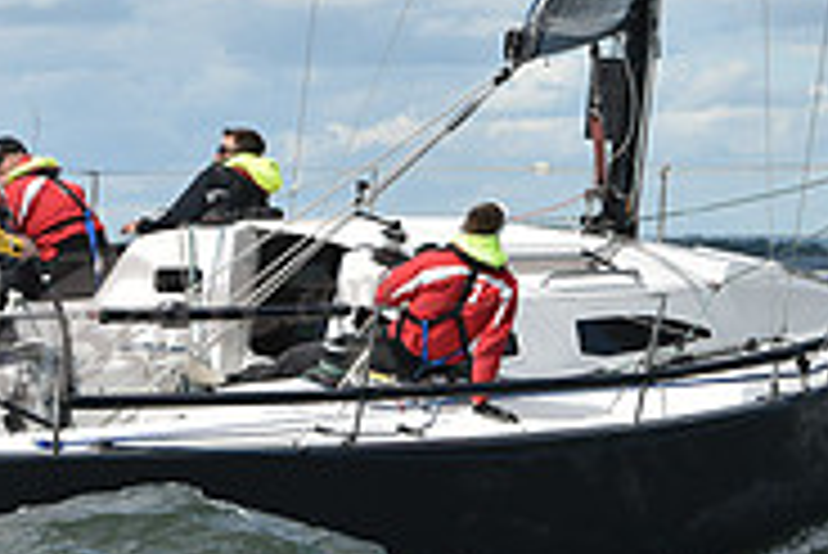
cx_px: 630
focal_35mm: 290
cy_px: 52
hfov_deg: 7.1
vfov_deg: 4.7
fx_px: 6675
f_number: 9
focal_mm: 92
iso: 320
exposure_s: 1/1000
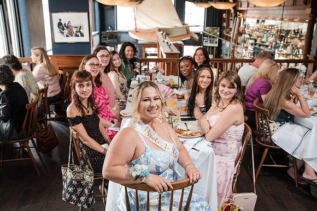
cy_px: 106
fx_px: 308
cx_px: 158
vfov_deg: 37.9
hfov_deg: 54.4
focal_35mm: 35
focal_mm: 35
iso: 1600
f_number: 4
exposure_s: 1/250
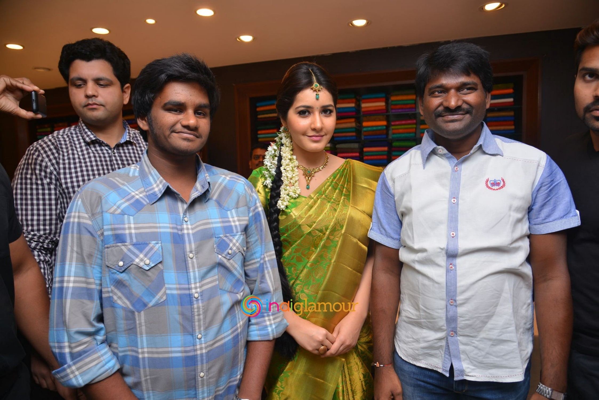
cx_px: 300
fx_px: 399
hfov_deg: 73.7
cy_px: 200
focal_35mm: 24
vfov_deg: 53.2
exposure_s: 1/125
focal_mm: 24
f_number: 5
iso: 250
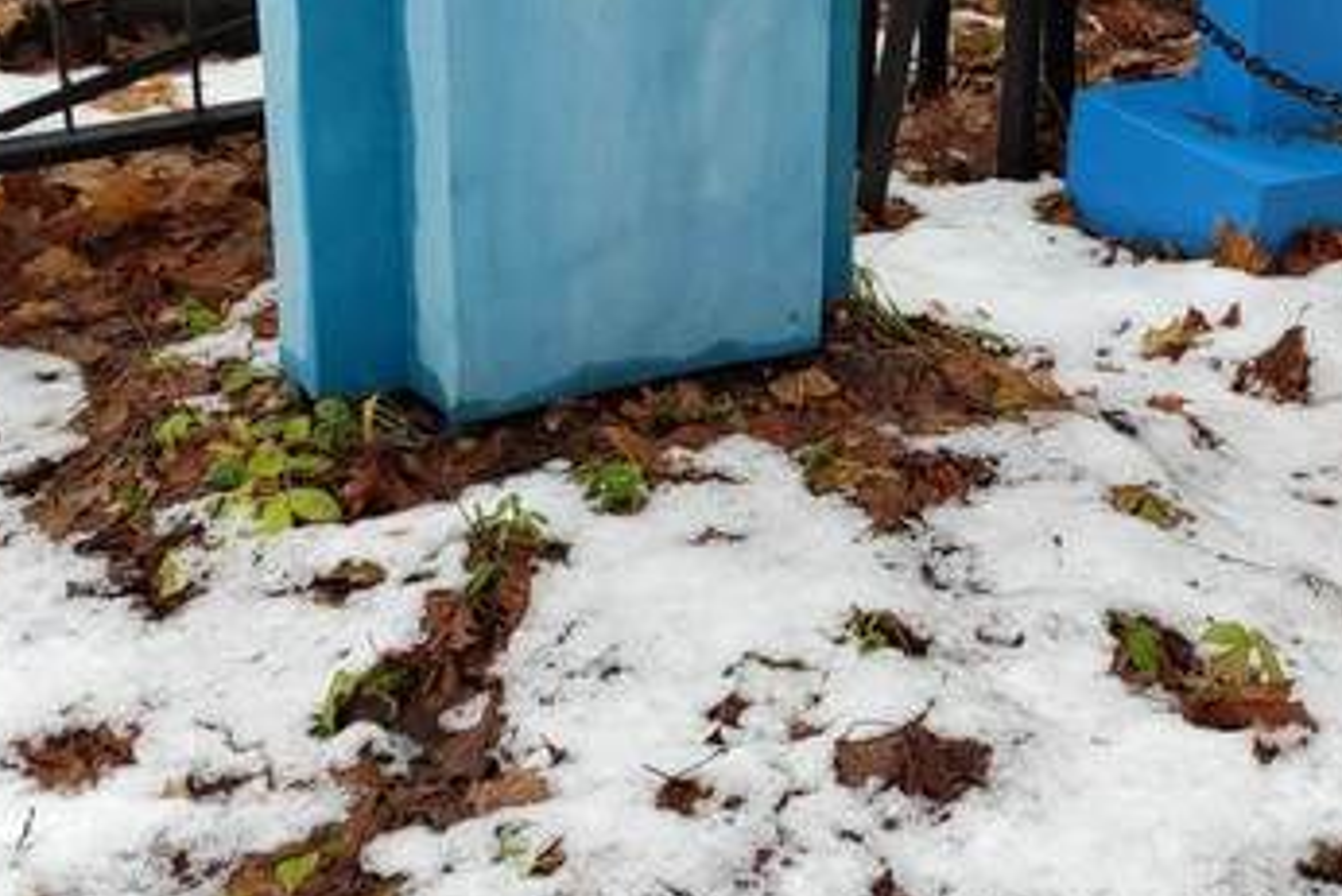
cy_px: 671
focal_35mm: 80
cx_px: 997
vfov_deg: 17.0
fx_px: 2983
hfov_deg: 25.1
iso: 112
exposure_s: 1/129
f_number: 1.75
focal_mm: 4.77
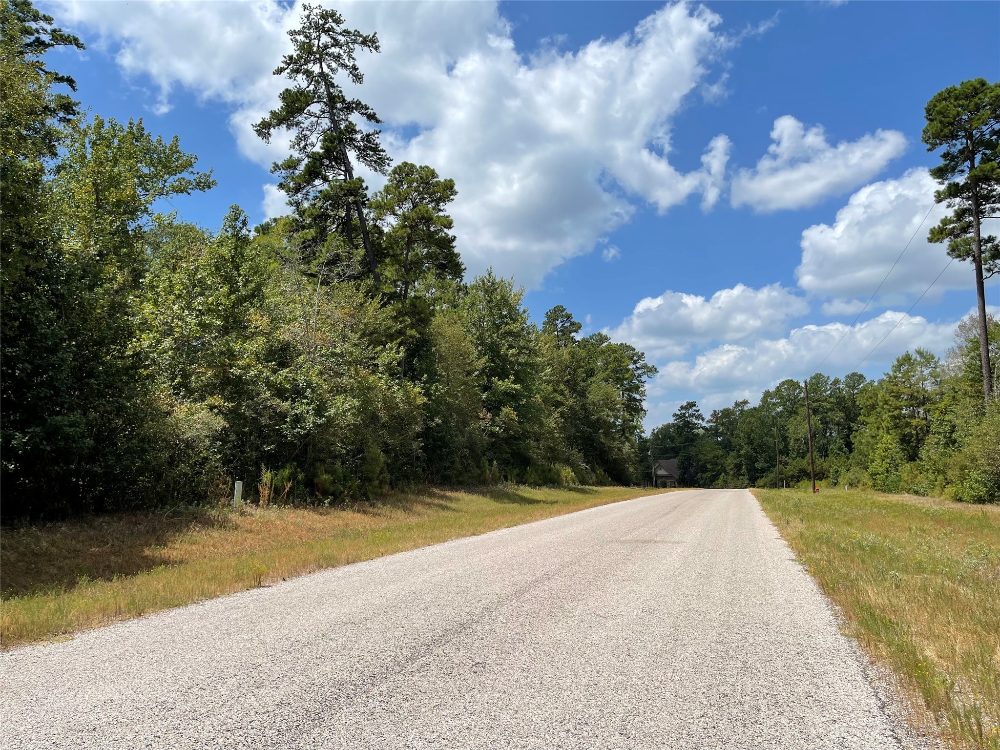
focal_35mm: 26
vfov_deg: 53.1
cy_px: 375
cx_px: 500
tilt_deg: +6.6
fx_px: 751
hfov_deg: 67.3
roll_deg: +1.7
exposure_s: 1/5917
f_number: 1.6
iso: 32
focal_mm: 5.1
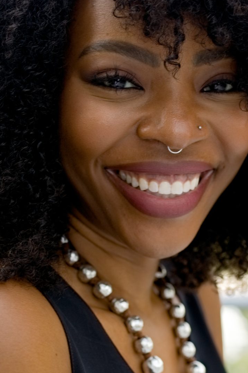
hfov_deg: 16.2
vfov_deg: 24.0
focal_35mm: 84
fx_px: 868
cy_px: 275
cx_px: 157
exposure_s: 1/160
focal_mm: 35
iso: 100
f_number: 3.2
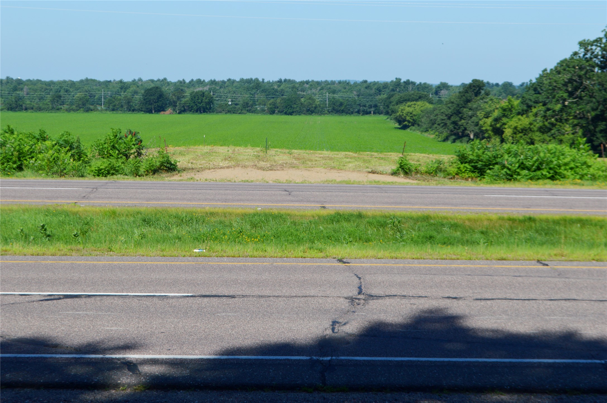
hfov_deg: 24.6
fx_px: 1390
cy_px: 202
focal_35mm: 82
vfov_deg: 16.5
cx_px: 304
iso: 100
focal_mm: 55
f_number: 8
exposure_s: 1/250
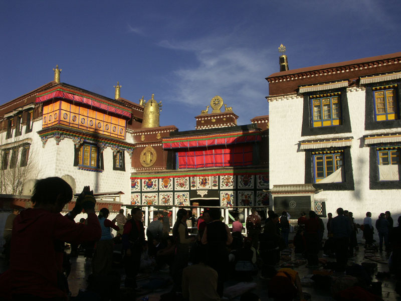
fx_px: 371
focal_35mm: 32
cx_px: 200
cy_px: 150
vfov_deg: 44.2
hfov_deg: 56.8
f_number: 8
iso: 64
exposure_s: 1/400
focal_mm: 8.35
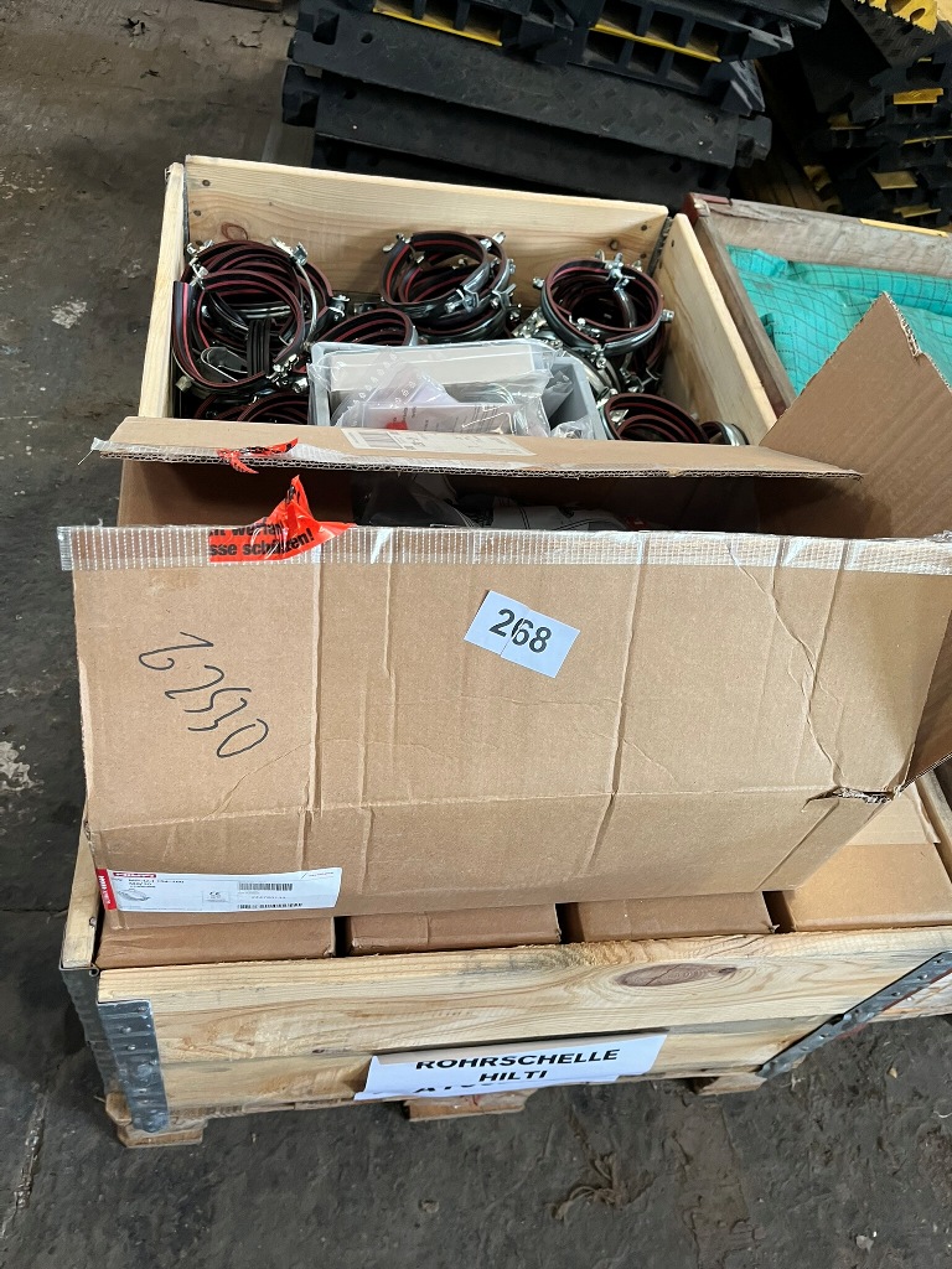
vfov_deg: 67.3
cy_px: 634
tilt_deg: -49.1
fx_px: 953
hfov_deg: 53.1
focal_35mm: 26
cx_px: 476
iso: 125
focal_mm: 5.1
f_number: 1.6
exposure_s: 1/60
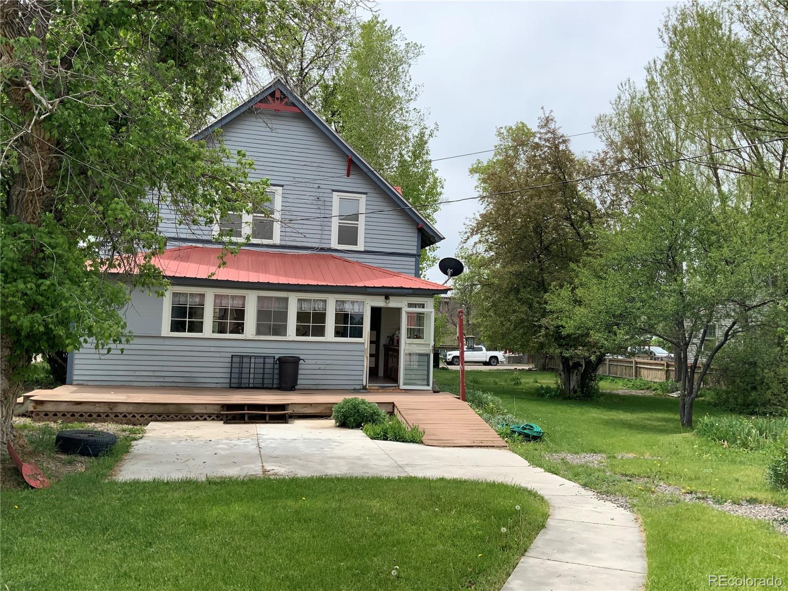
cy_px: 296
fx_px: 660
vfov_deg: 48.2
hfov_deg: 61.7
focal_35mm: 29
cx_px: 394
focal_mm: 3
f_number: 1.8
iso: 16
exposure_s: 1/1377
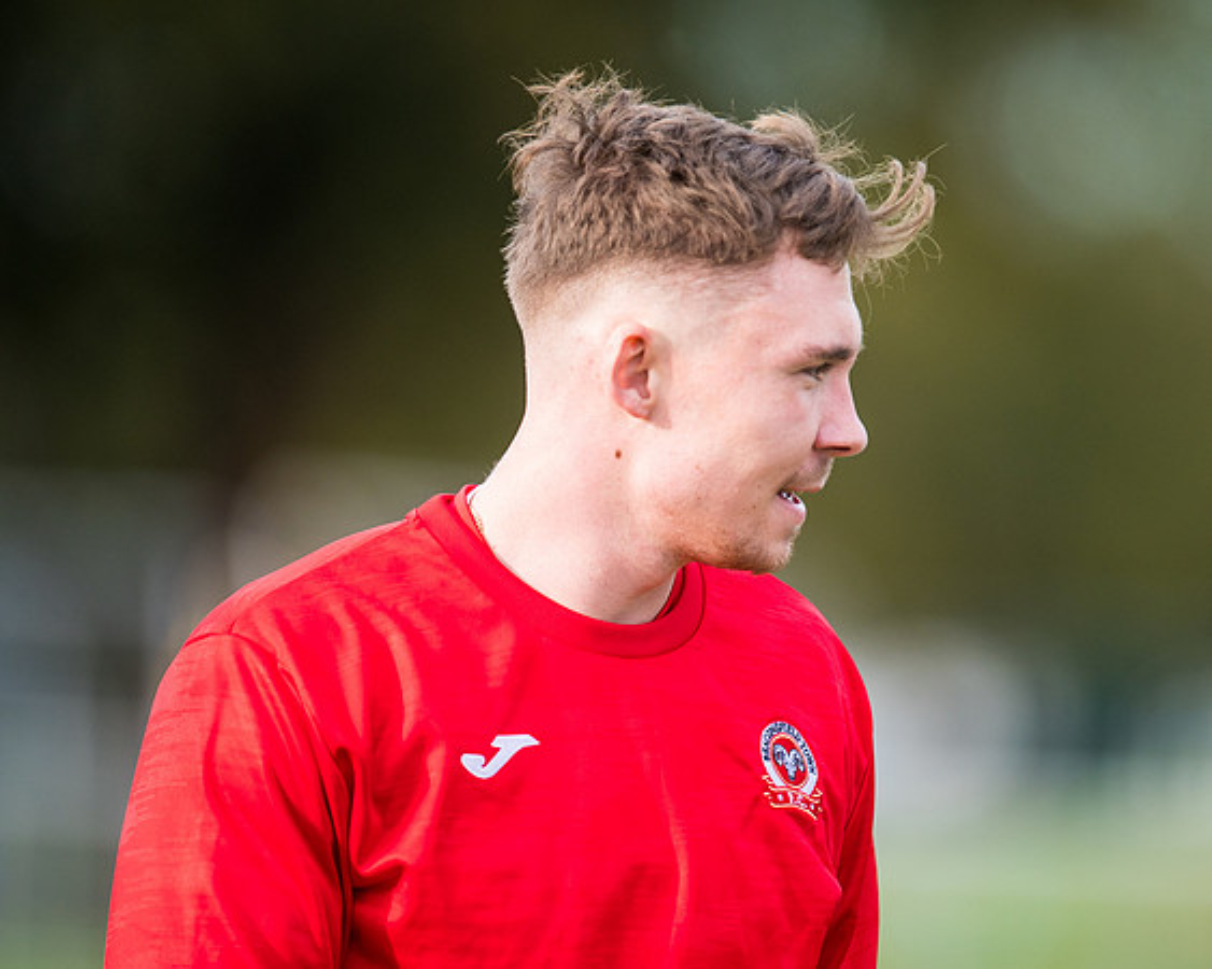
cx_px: 692
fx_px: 19015
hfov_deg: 3.7
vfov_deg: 2.9
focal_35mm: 530
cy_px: 519
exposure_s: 1/3200
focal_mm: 400
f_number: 2.8
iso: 800
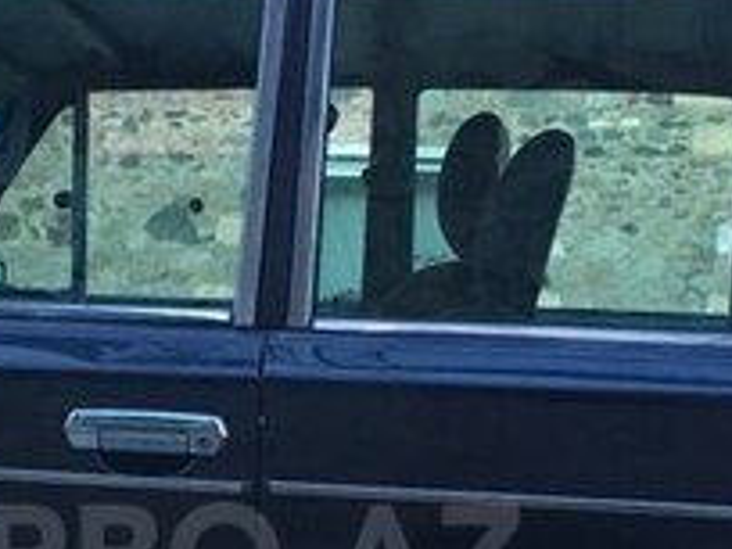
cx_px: 154
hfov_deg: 20.6
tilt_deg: -8.3
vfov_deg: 15.4
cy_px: 558
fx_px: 1988
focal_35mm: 94
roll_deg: -1.5
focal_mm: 4.15
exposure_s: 1/33
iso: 100
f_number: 2.2
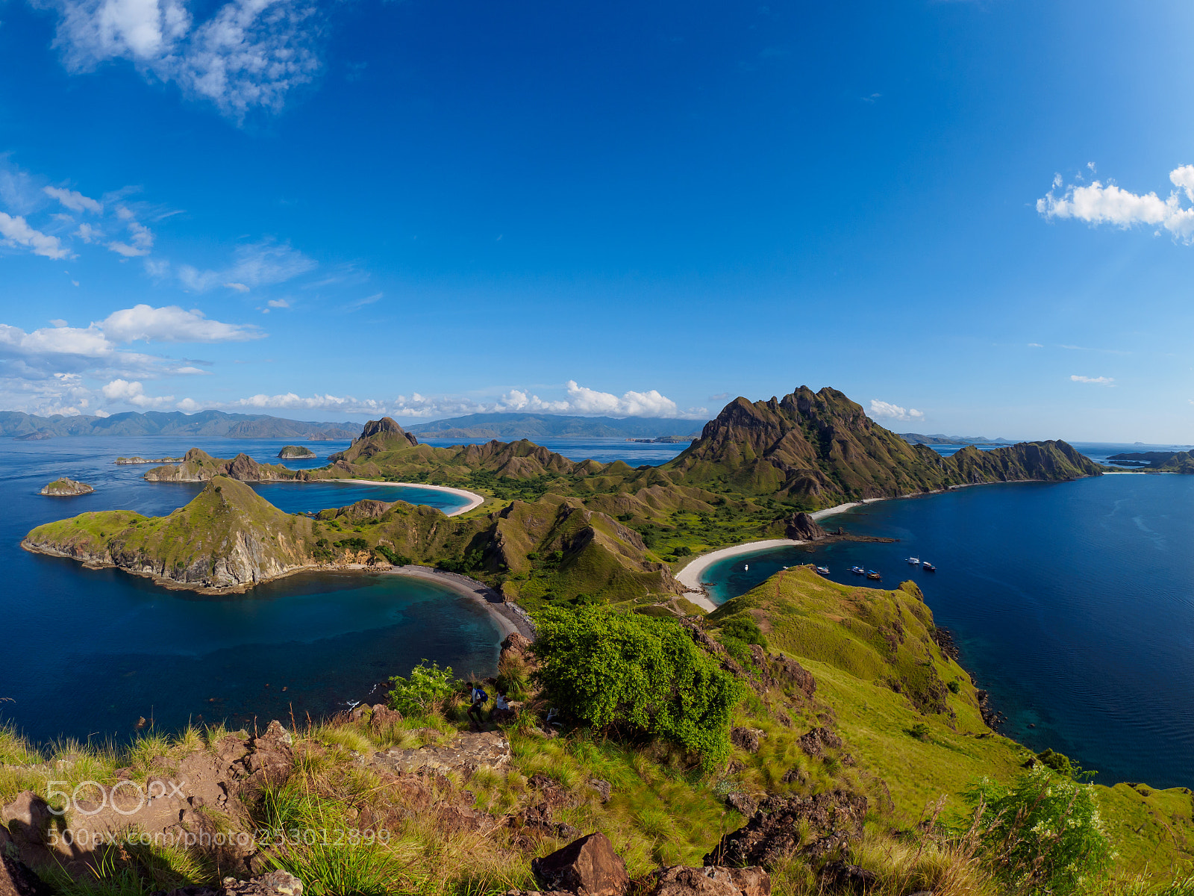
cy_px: 448
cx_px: 597
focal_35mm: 16
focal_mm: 8
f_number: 6.3
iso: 200
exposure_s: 1/1250
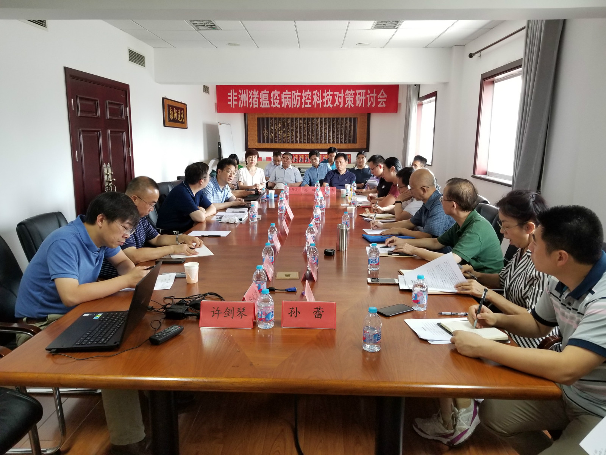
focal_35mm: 26
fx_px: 455
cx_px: 303
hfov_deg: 67.3
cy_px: 228
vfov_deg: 53.1
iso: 160
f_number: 1.7
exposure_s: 1/50
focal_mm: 4.25
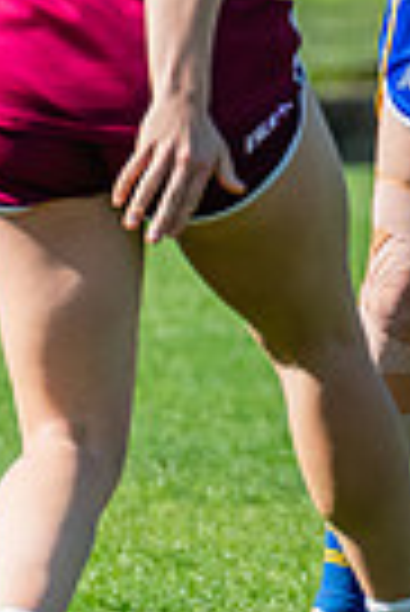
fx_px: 42716
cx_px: 328
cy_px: 126
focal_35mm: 2507
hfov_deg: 0.5
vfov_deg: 0.8
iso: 800
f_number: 9
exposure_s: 1/1250
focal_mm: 420
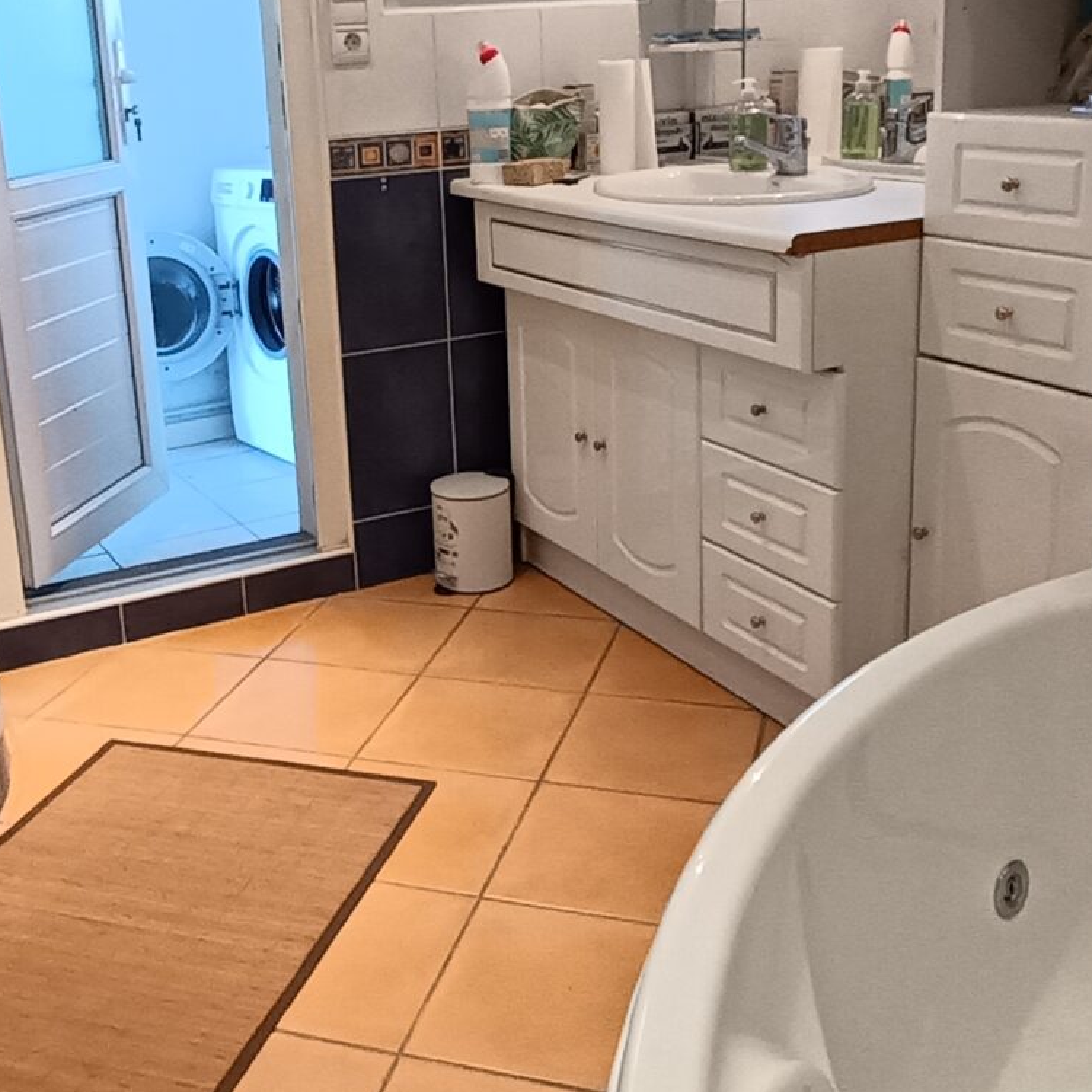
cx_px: 459
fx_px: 1463
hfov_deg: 40.8
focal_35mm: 41
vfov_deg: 40.5
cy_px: 384
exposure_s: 1/50
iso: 523
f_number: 2.2
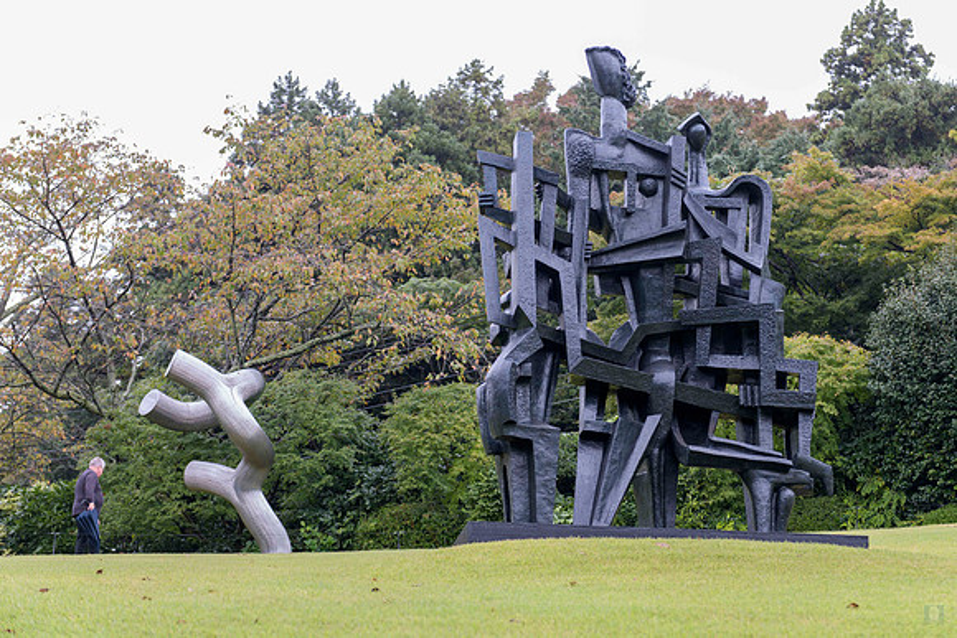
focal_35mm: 78
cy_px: 355
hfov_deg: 25.9
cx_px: 529
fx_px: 2079
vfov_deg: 17.5
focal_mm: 70
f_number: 4
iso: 160
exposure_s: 1/160
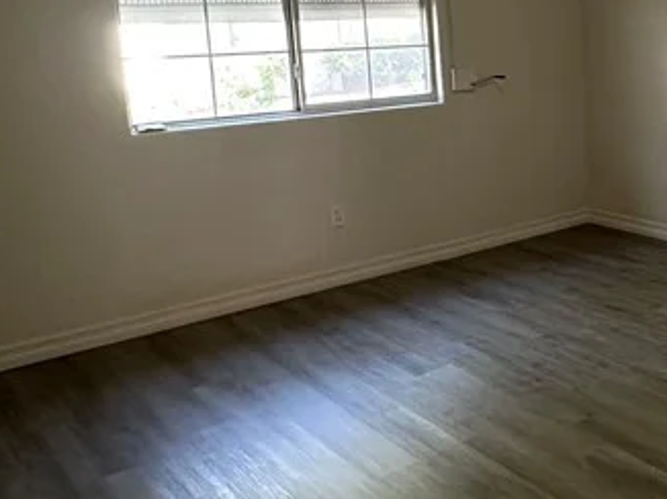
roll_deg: +1.0
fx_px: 847
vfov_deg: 32.4
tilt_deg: -8.7
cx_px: 659
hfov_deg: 38.4
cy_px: 139
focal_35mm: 44
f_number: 2.2
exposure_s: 1/120
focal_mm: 2.22
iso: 250
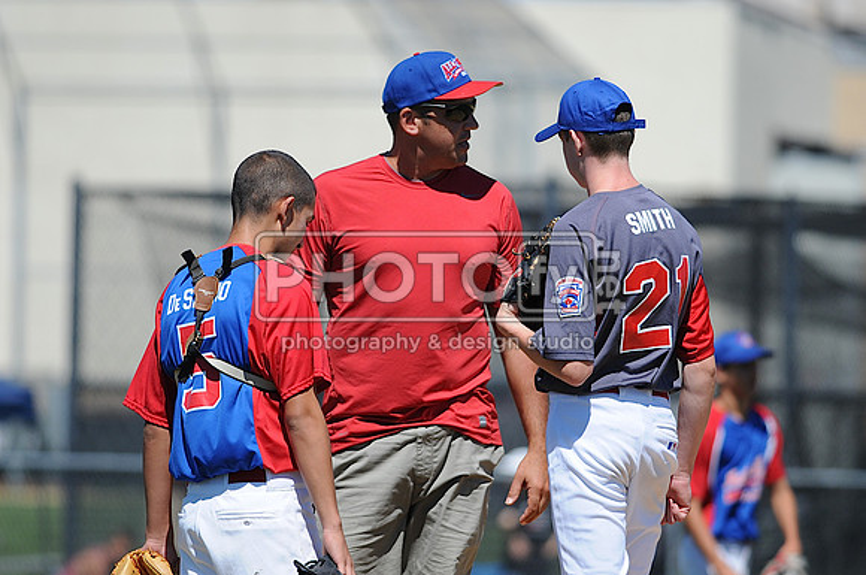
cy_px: 288
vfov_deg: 3.0
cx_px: 433
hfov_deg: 4.6
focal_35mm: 450
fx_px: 10810
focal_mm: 300
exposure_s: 1/2000
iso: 200
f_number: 4
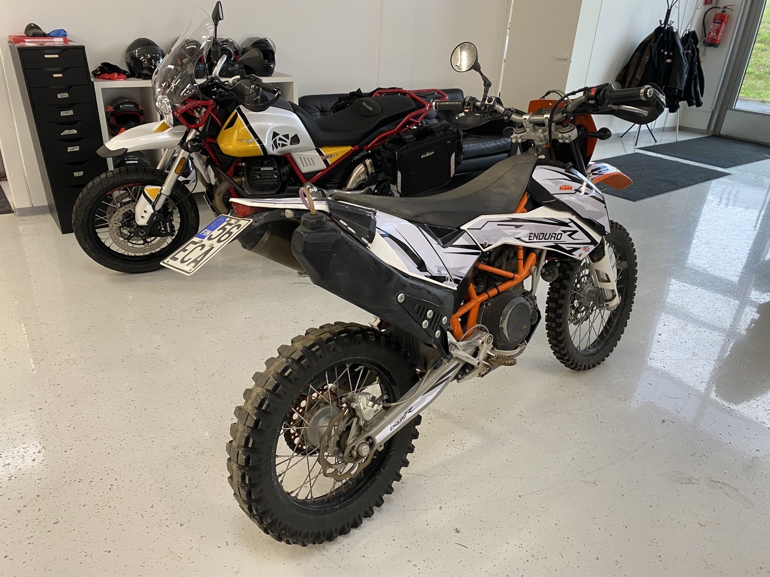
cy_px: 288
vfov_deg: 53.1
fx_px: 578
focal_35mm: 26
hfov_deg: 67.3
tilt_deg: -27.0
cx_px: 385
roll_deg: -1.4
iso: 80
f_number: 1.8
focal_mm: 4.25
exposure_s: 1/50
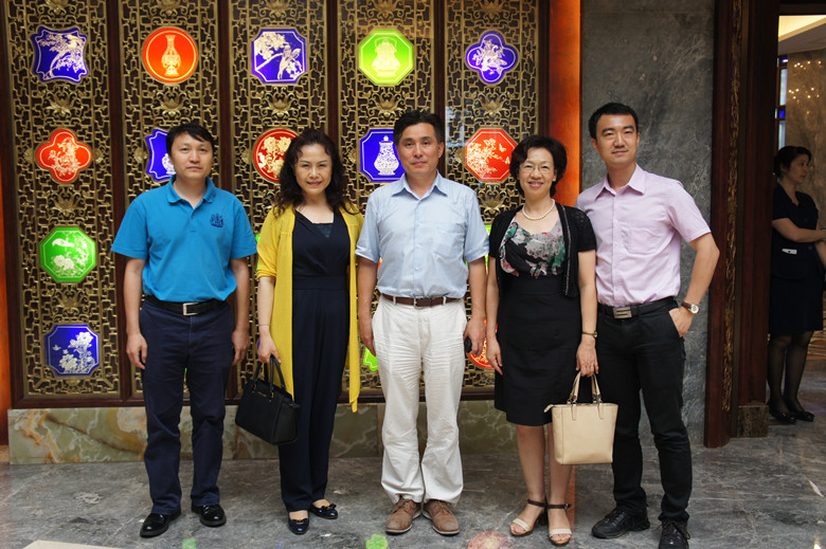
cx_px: 413
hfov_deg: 57.3
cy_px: 274
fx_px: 757
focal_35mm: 33
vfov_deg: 39.9
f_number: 4
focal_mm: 22
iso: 250
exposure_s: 1/40
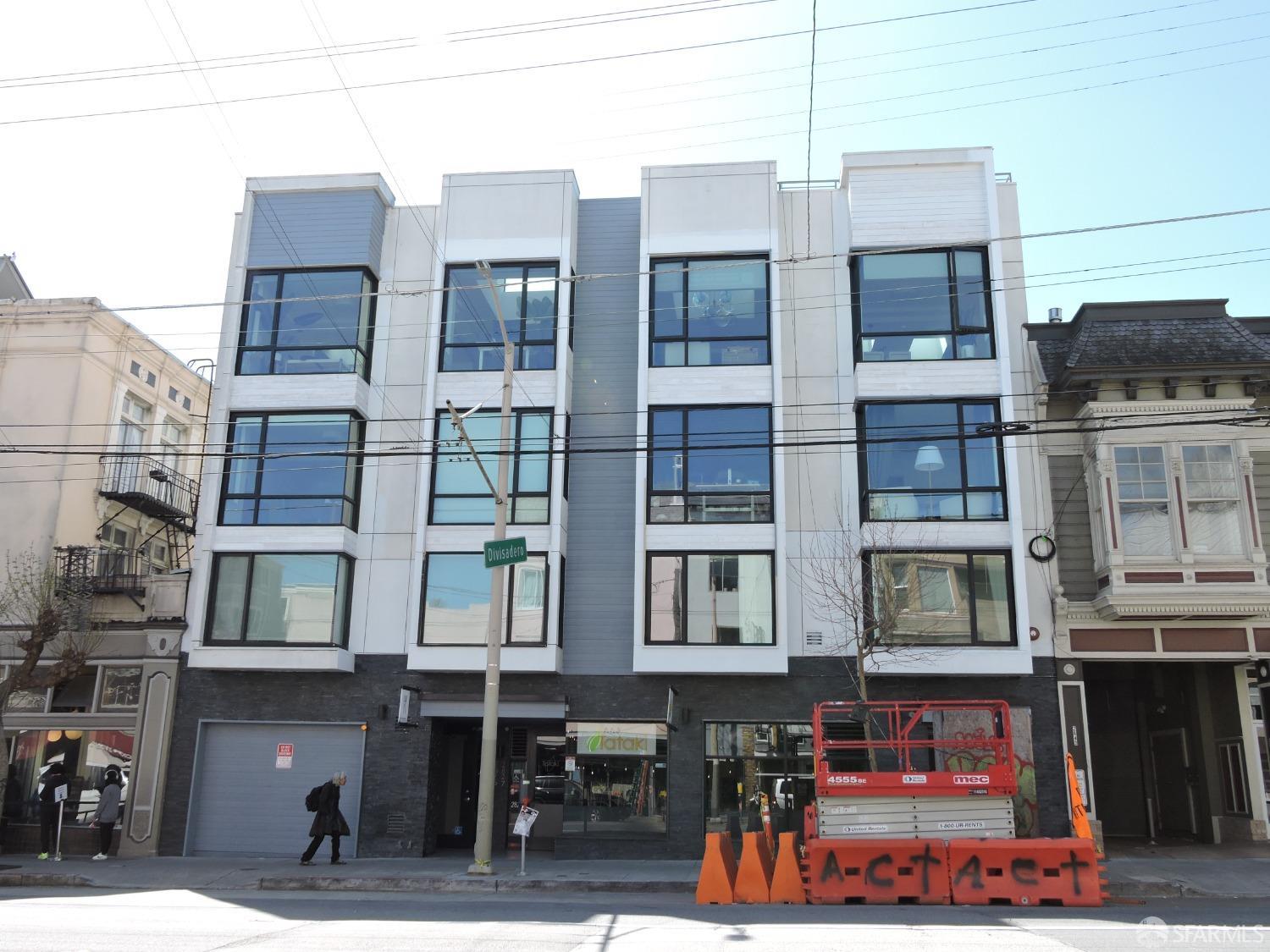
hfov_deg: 60.0
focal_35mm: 30
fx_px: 1101
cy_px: 476
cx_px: 635
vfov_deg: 46.8
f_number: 3.5
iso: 100
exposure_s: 1/400
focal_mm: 5.4
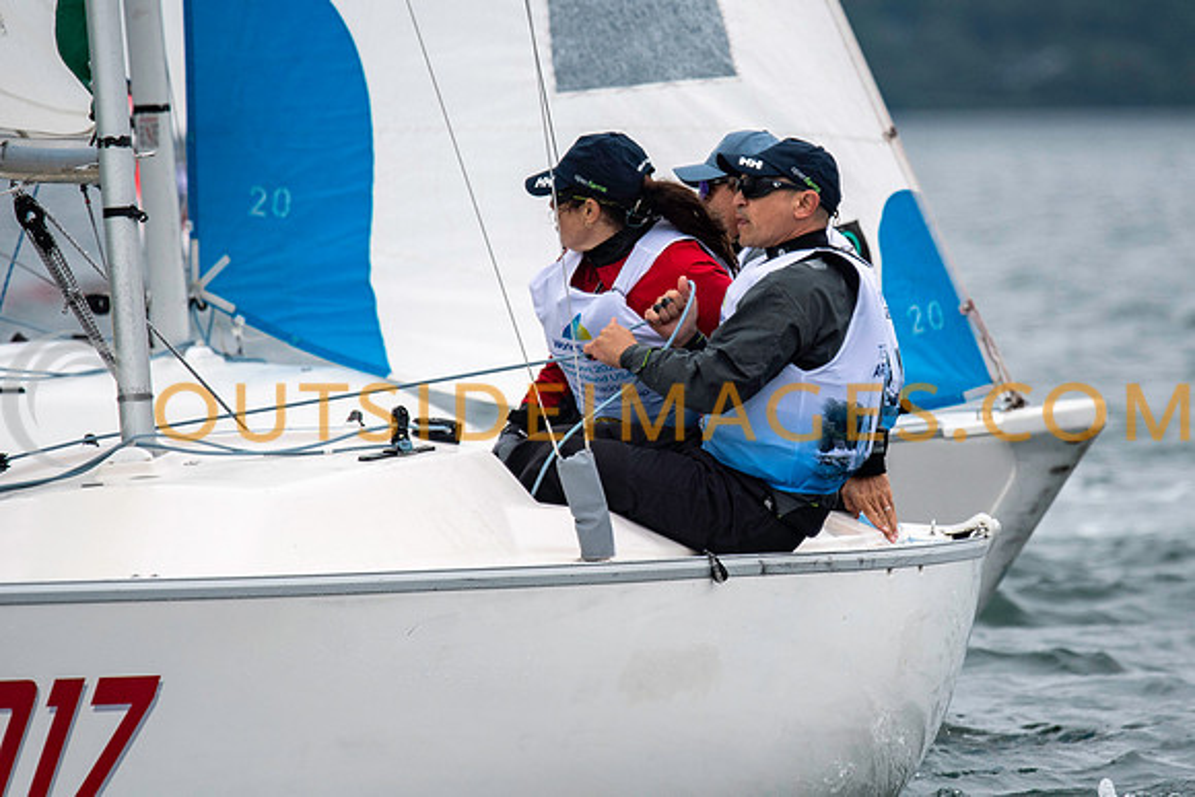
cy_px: 302
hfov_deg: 3.7
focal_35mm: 559
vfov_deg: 2.5
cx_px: 743
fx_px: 18574
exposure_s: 1/3200
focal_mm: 300
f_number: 4
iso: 250
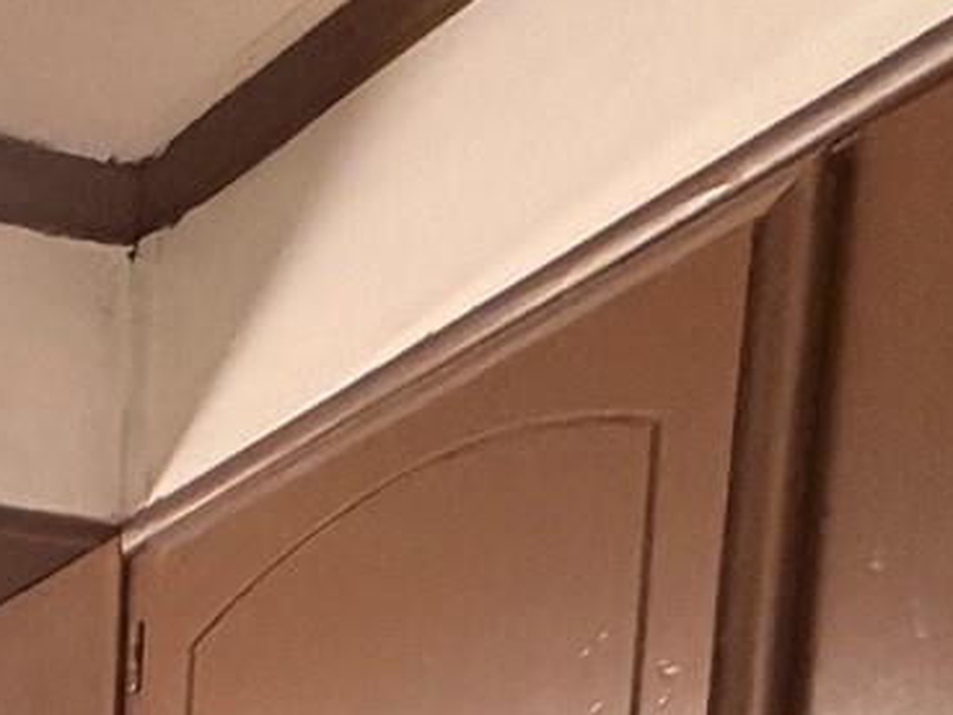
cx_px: -1007
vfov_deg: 12.4
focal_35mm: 78
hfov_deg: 17.3
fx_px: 2147
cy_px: 1943
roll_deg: +1.9
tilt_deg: -9.5
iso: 320
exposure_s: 1/60
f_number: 2.2
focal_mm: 2.22
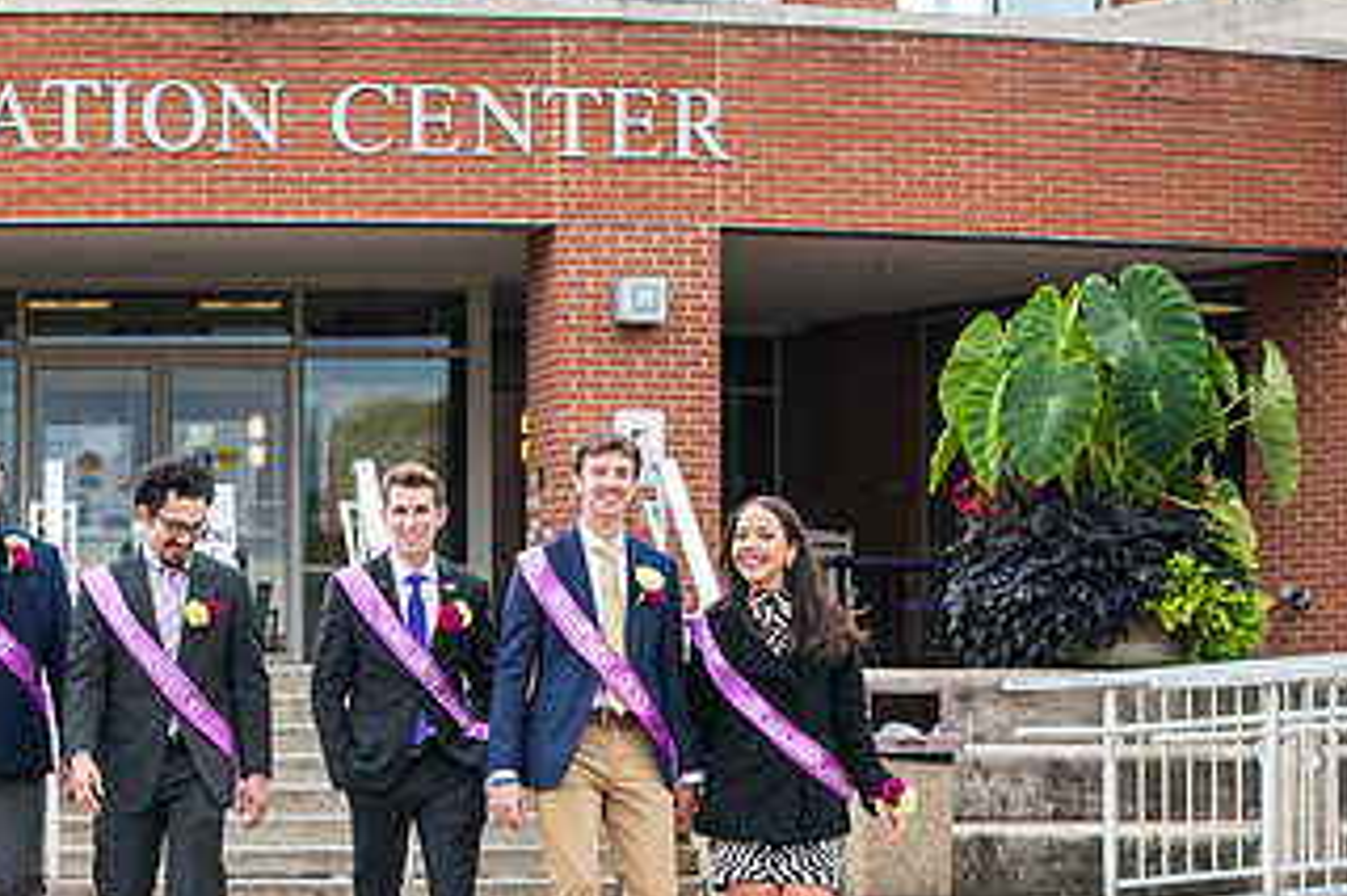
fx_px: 4749
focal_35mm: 127
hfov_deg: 16.1
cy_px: 650
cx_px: 362
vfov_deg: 10.8
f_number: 4.5
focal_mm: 70
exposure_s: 1/400
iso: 250
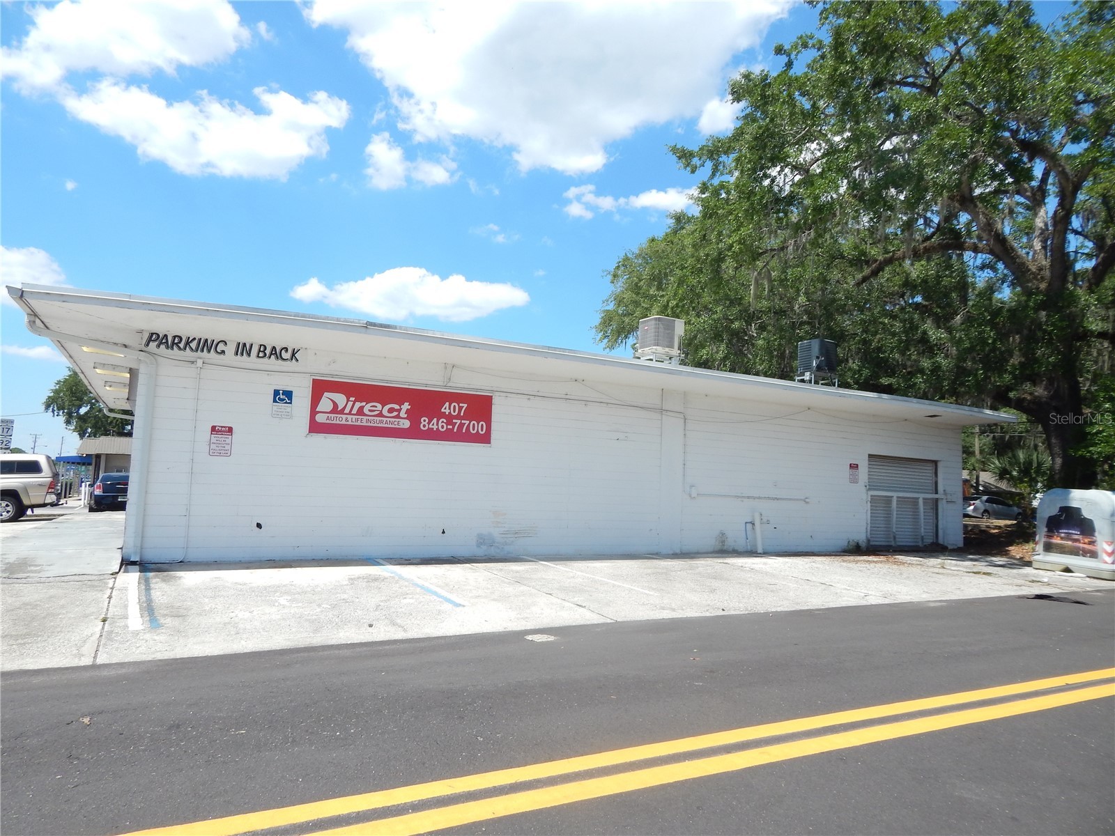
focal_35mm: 23
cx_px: 558
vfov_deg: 58.9
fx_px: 741
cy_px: 418
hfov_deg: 73.9
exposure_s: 1/1250
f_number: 3
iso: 125
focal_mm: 4
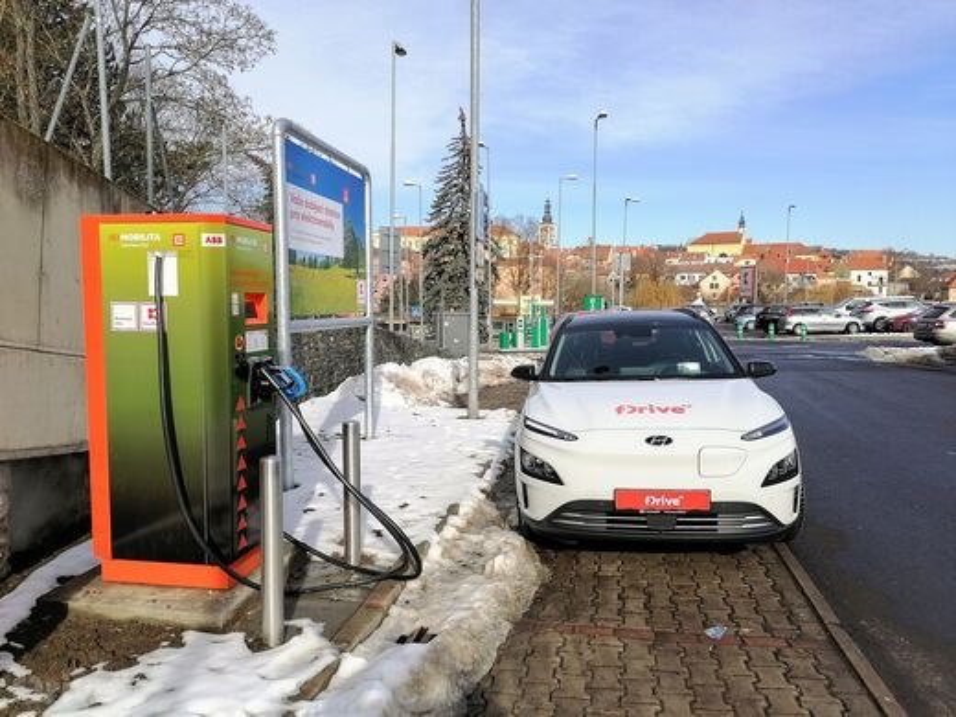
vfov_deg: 51.4
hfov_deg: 65.3
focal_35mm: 27
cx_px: 478
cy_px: 358
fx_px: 746
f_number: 1.8
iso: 50
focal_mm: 5.3
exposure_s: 1/1733
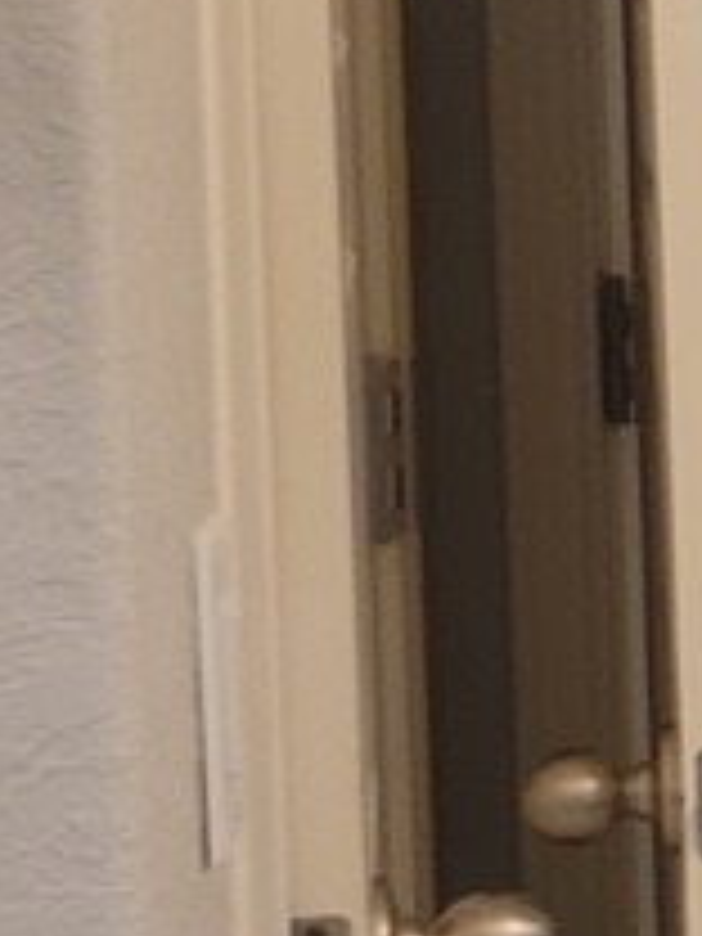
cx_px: 3051
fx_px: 4867
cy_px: 382
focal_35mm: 180
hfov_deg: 6.3
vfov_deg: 11.0
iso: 160
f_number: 1.8
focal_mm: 5.4
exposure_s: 1/60
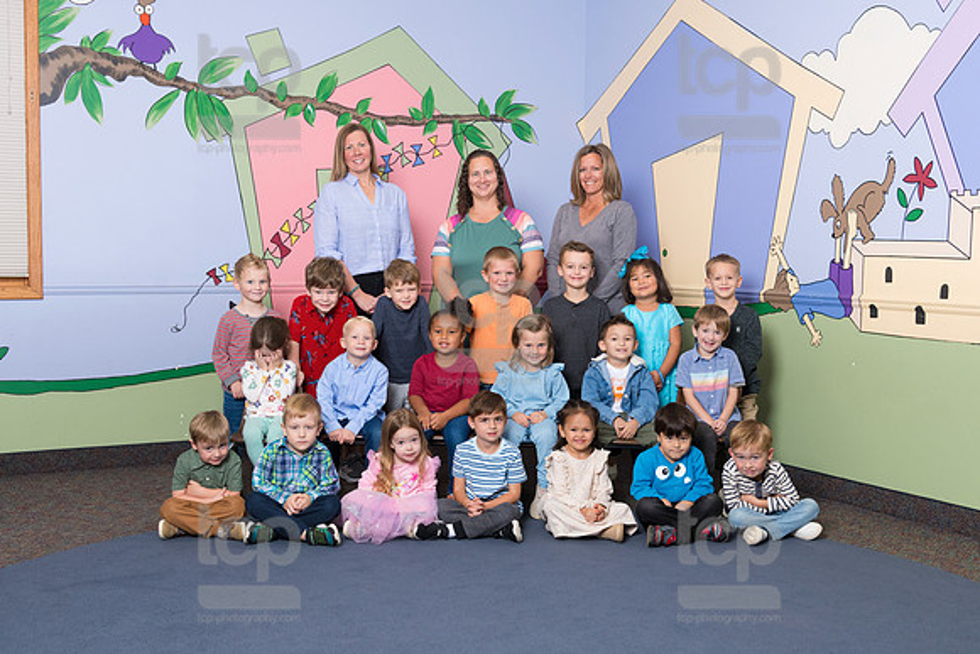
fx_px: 1129
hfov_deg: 46.9
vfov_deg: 32.3
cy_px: 339
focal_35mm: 41
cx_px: 489
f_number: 6.3
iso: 500
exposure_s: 1/250
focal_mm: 34
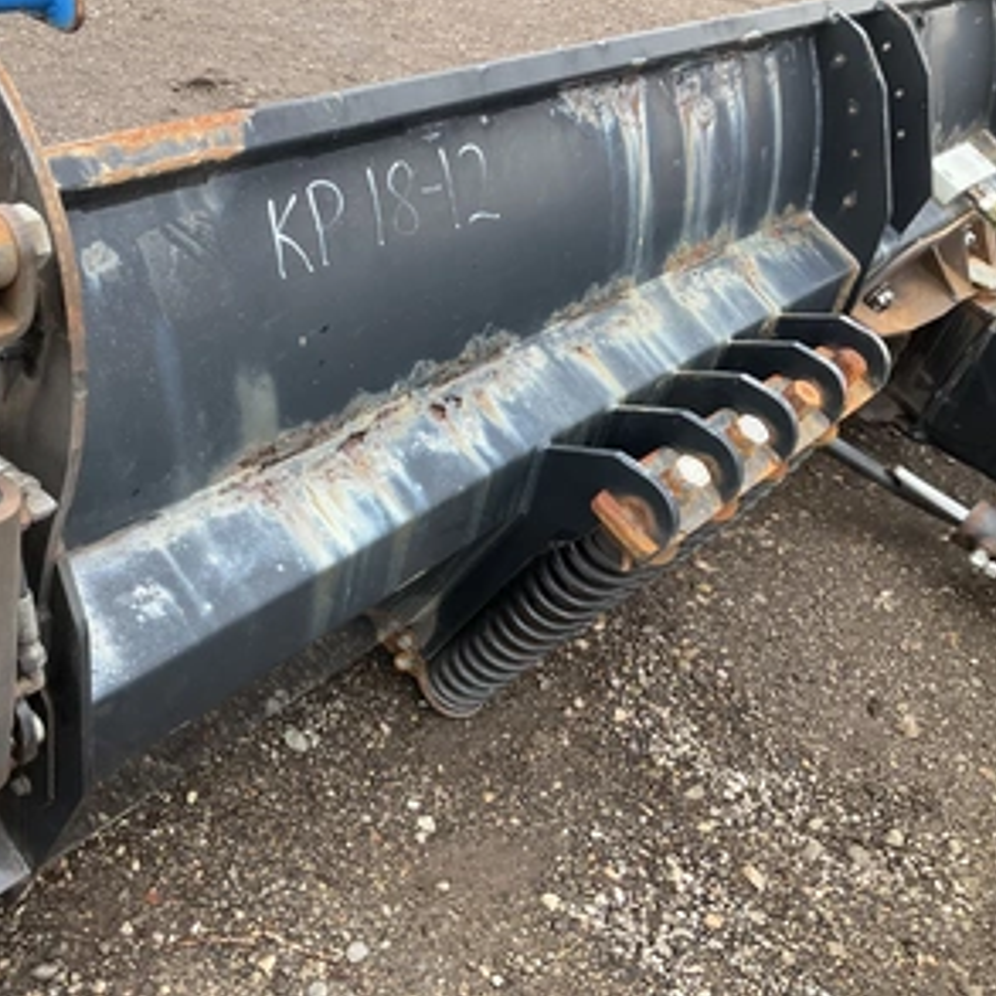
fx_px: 1139
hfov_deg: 46.6
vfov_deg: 47.2
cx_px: 347
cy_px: 490
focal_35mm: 35
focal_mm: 3
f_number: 1.8
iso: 40
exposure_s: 1/122
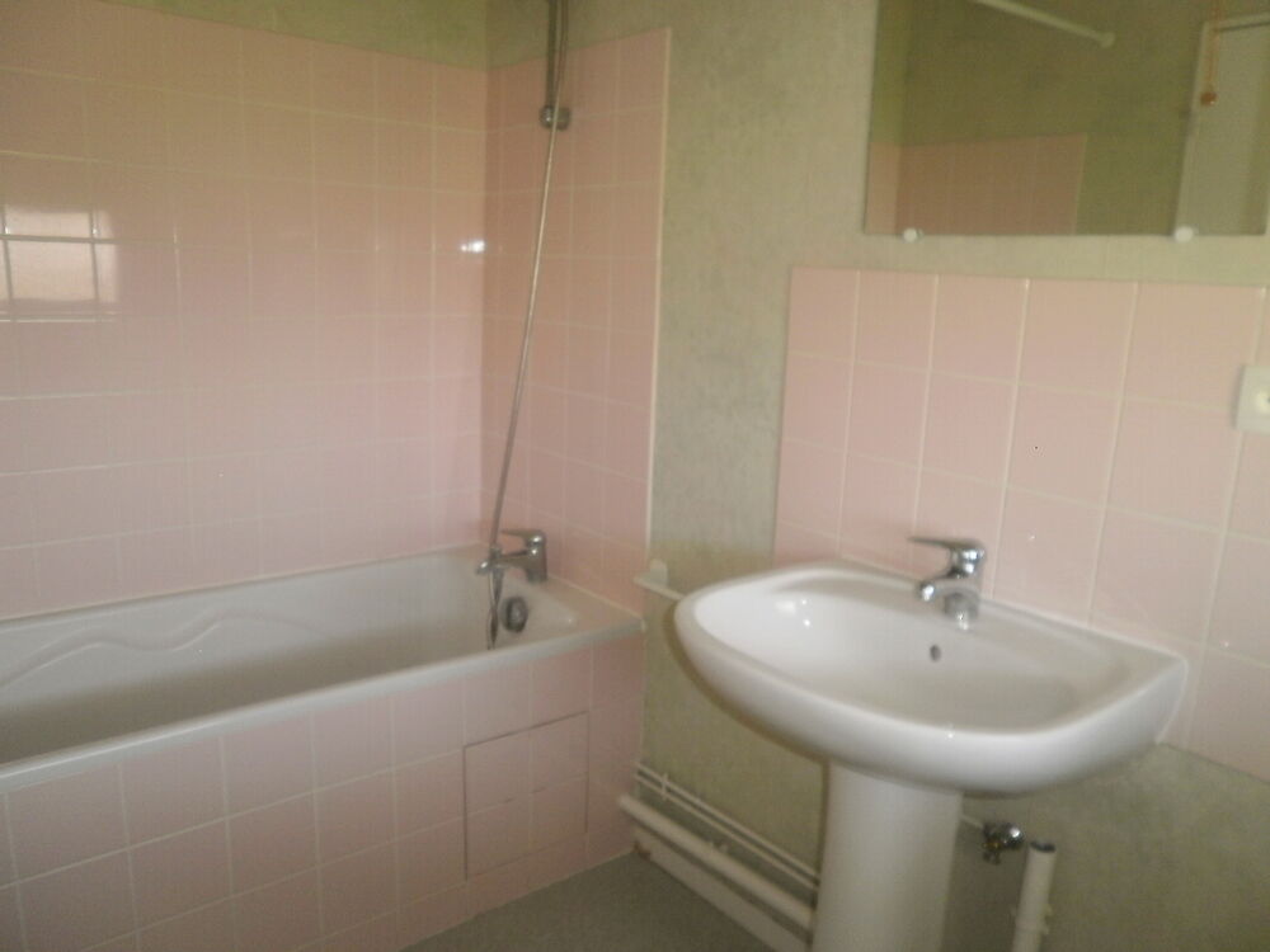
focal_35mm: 26
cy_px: 476
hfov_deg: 67.3
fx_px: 954
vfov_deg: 53.1
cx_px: 635
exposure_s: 1/25
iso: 125
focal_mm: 4.65
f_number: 2.6
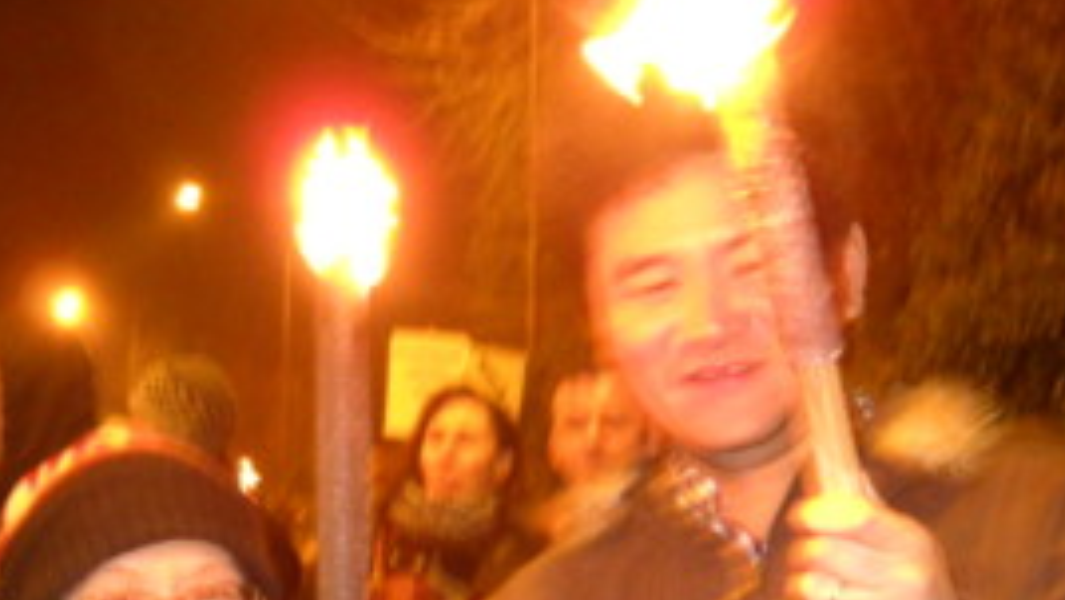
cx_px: 433
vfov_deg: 15.7
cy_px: 640
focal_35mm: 75
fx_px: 2119
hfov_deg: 28.2
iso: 400
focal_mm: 6.72
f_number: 3.1
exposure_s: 1/5
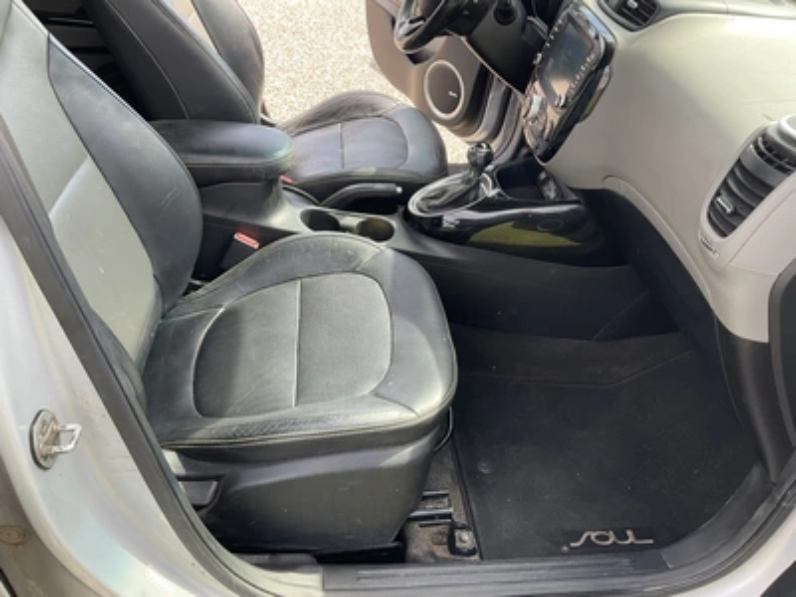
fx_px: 667
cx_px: 398
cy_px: 298
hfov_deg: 61.7
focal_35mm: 29
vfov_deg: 48.2
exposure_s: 1/122
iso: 25
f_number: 1.8
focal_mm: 3
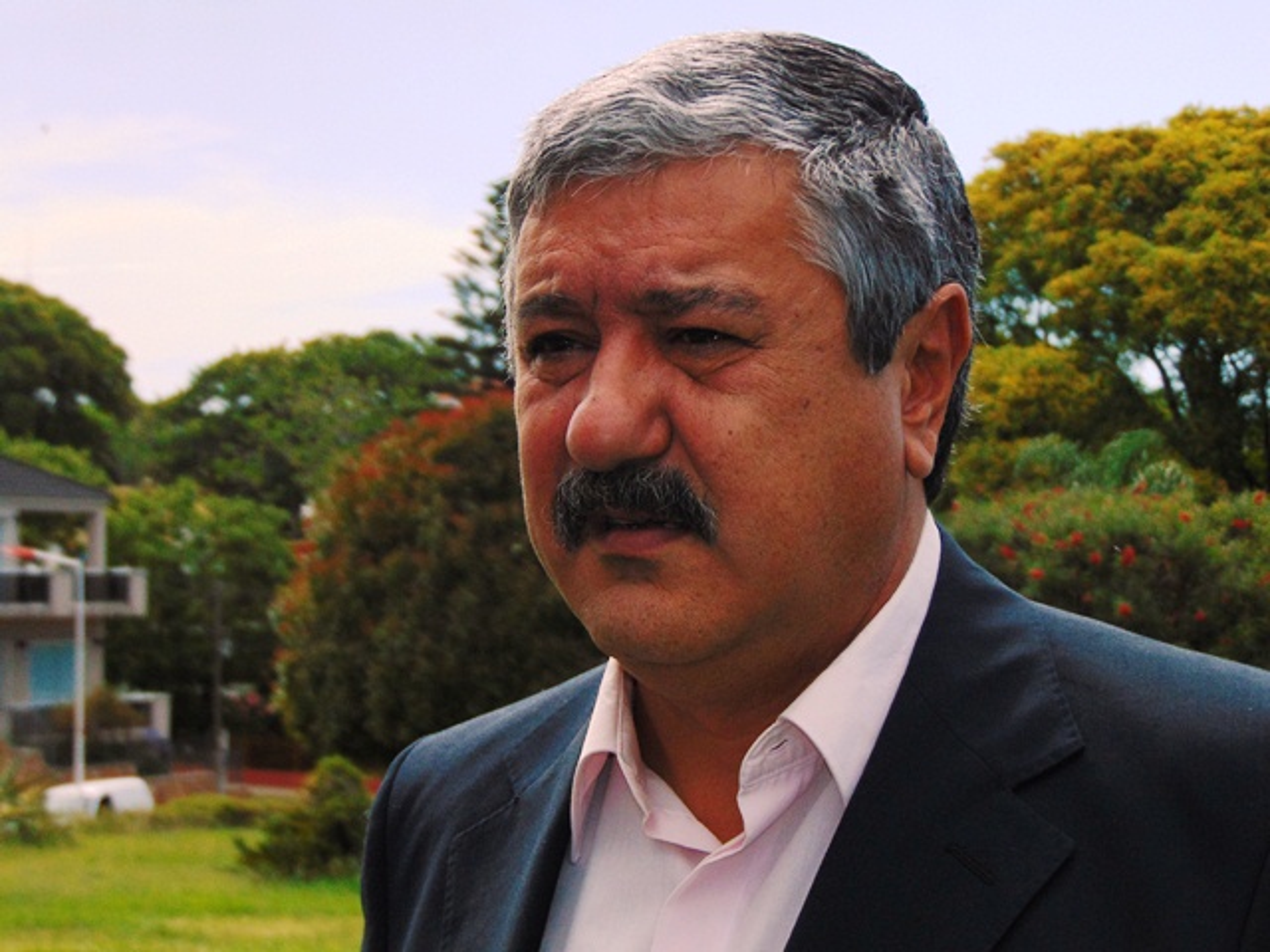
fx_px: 3962
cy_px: 476
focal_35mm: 108
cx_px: 635
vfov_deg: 13.7
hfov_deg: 18.2
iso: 100
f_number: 3.9
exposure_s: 1/1500
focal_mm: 19.4
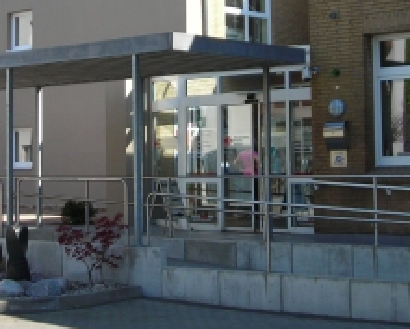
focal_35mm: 84
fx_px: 1020
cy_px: 47
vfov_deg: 18.1
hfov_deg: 22.7
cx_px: 171
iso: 70
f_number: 3.2
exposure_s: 1/348
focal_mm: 6.3
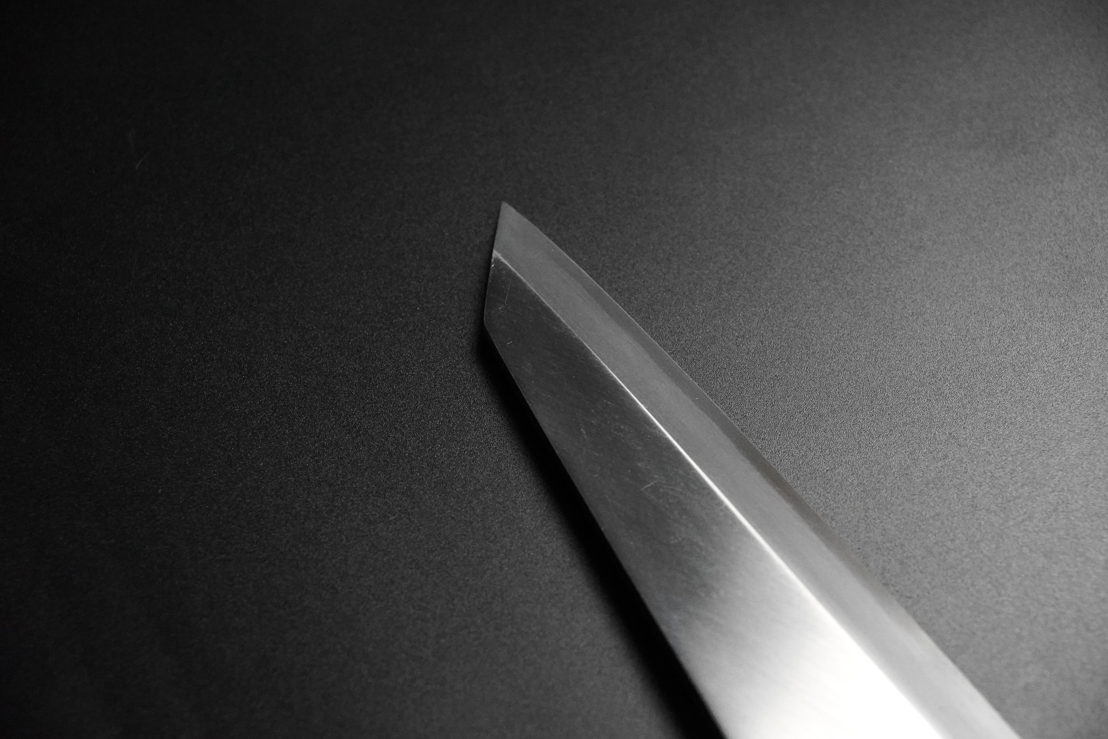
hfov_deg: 27.0
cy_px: 370
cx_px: 554
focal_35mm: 75
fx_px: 2308
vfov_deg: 18.2
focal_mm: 50
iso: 6400
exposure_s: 1/125
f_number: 5
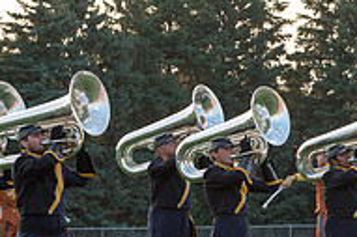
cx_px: 376
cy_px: 190
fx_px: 3071
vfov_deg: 4.4
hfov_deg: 6.6
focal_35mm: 310
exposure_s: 1/320
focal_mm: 102
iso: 640
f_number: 9
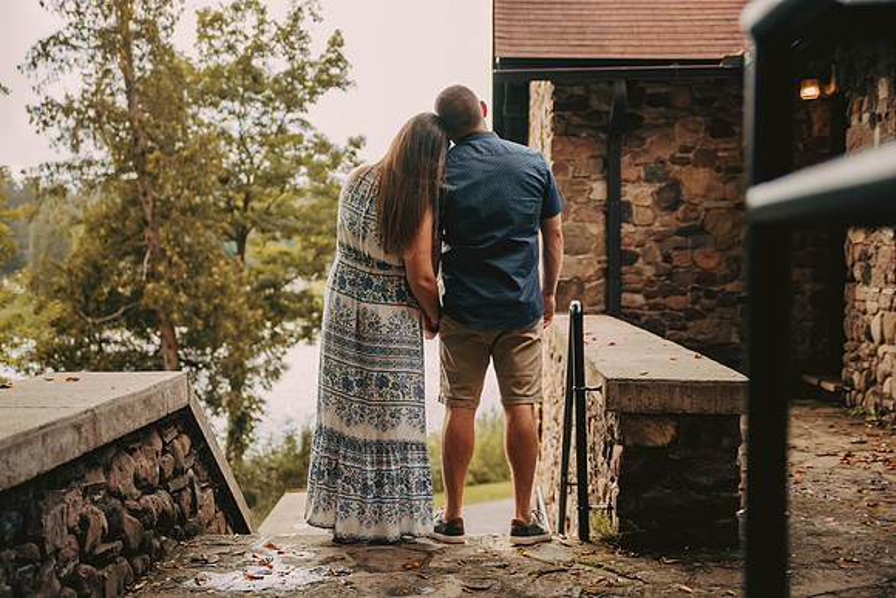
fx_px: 1294
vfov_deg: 26.0
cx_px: 448
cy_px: 299
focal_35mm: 52
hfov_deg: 38.2
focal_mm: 52
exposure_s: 1/400
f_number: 2.8
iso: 640
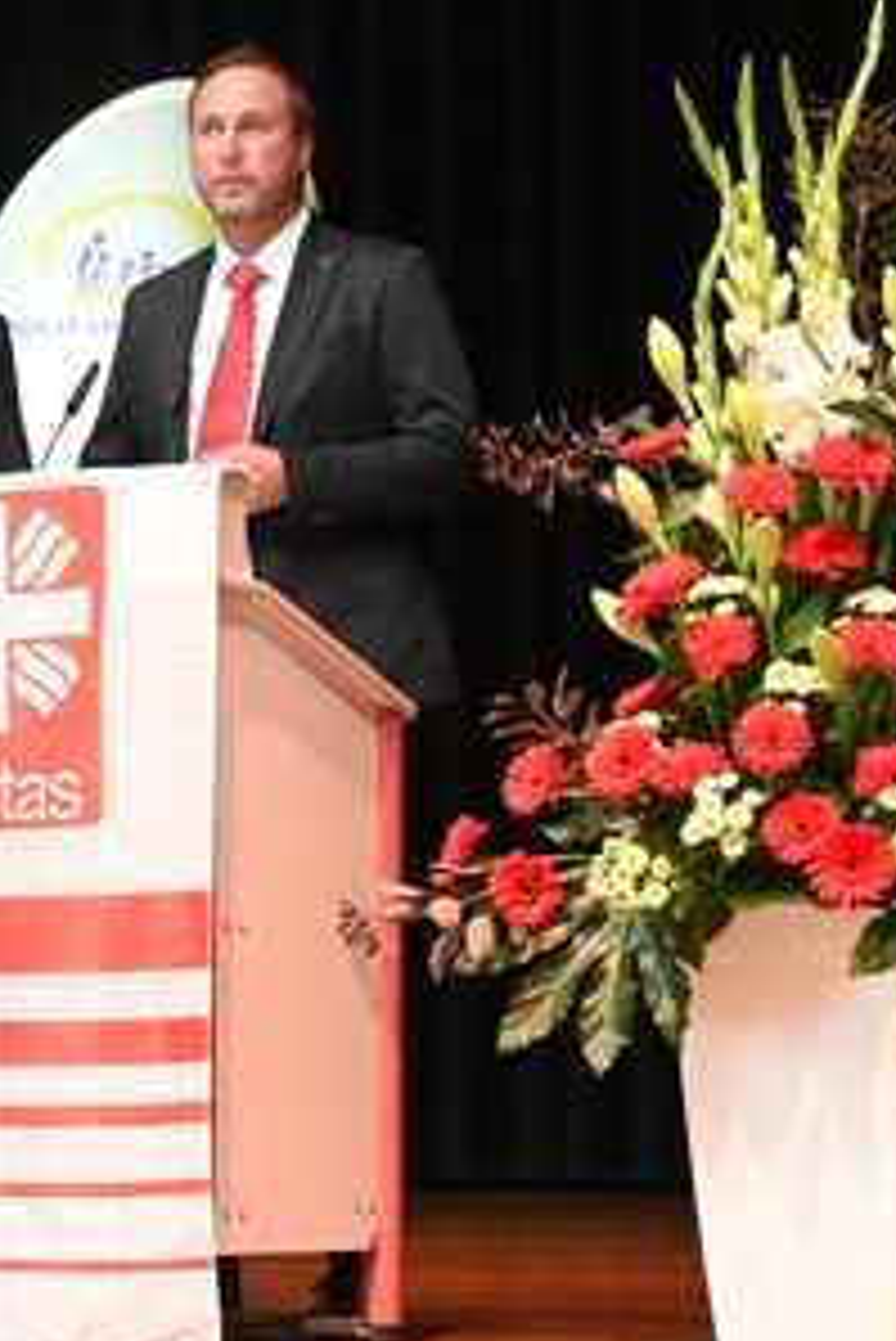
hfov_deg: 10.1
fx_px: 5034
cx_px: -11
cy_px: 565
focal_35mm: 135
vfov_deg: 15.2
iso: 12800
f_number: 7.1
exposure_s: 1/200
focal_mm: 70
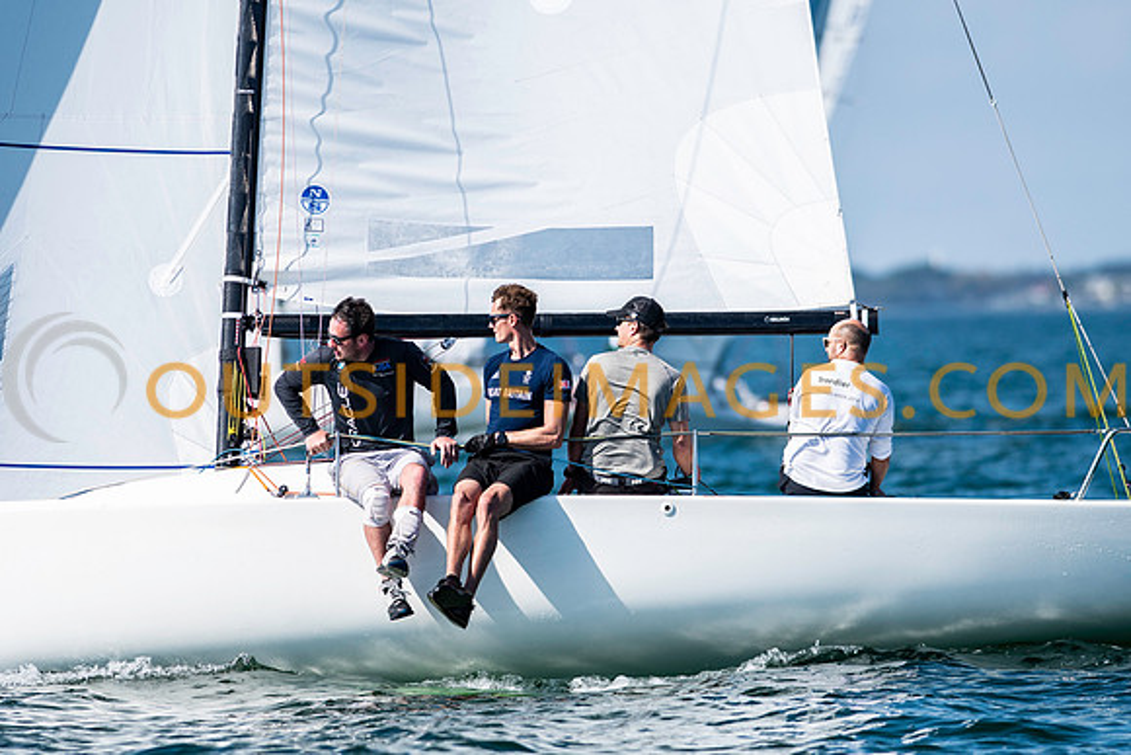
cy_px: 378
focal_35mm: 450
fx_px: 14140
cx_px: 566
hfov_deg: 4.6
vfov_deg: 3.1
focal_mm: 300
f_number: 5
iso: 200
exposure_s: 1/3200
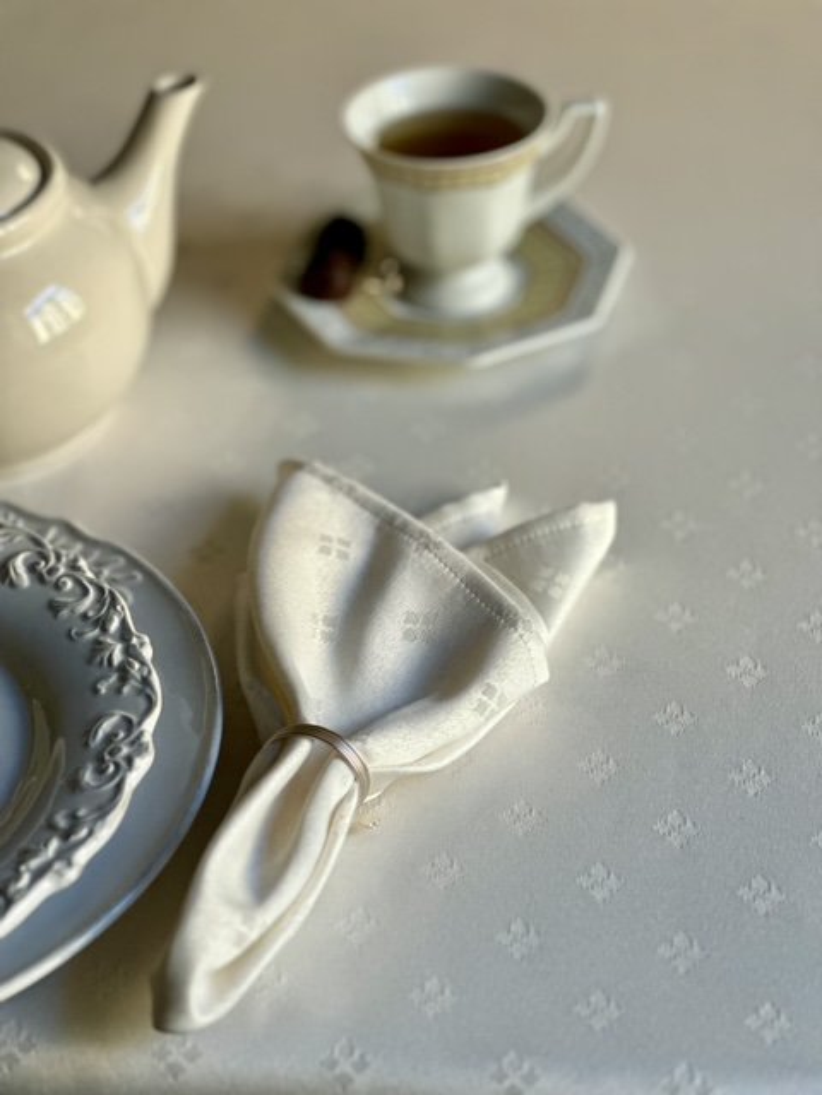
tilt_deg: -37.3
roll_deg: +2.4
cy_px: 548
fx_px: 2438
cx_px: 411
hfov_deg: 19.1
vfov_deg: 25.3
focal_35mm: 77
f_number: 2.8
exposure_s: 1/121
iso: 160
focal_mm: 9
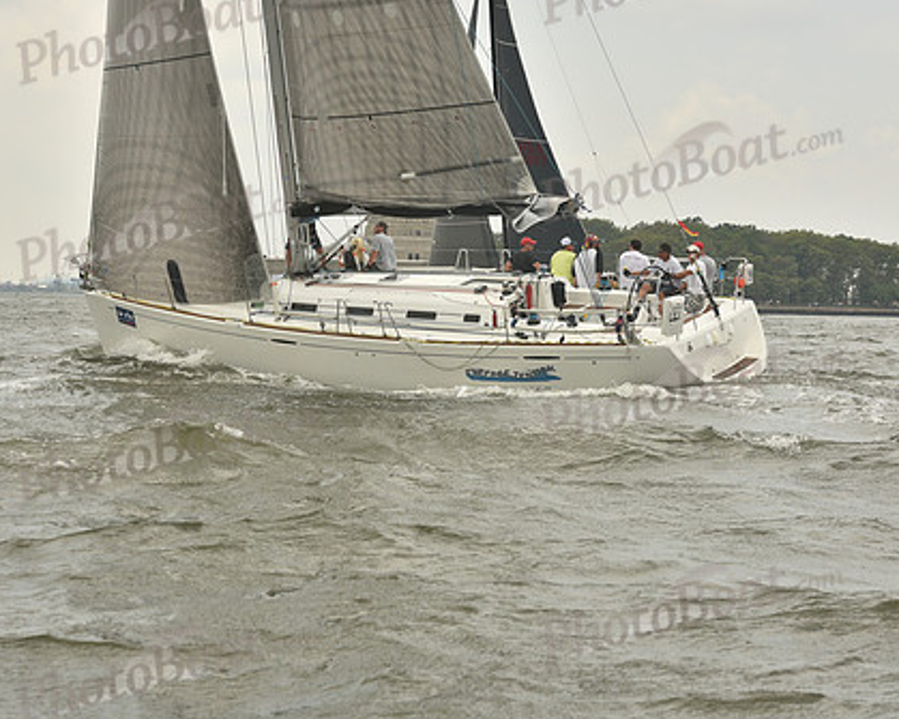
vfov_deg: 16.9
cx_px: 431
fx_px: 2421
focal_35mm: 91
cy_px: 308
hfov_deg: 21.0
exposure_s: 1/800
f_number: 7.1
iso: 250
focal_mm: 70
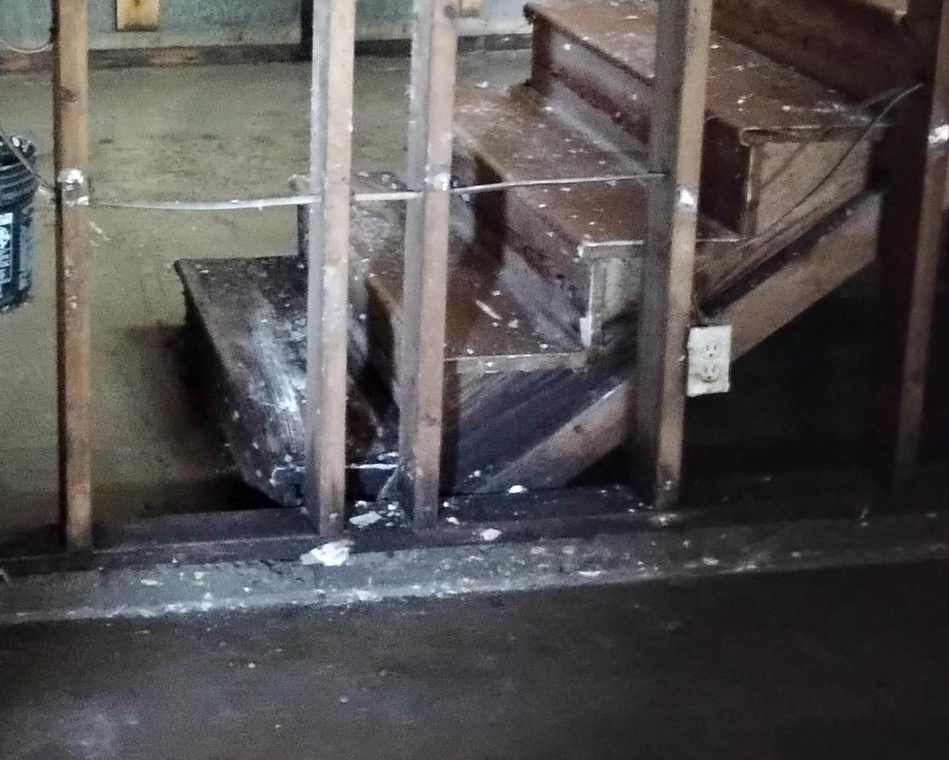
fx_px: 1714
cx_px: 67
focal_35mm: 61
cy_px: 39
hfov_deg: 29.5
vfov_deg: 24.1
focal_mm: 4.71
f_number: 1.7
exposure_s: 1/10.9
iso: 106
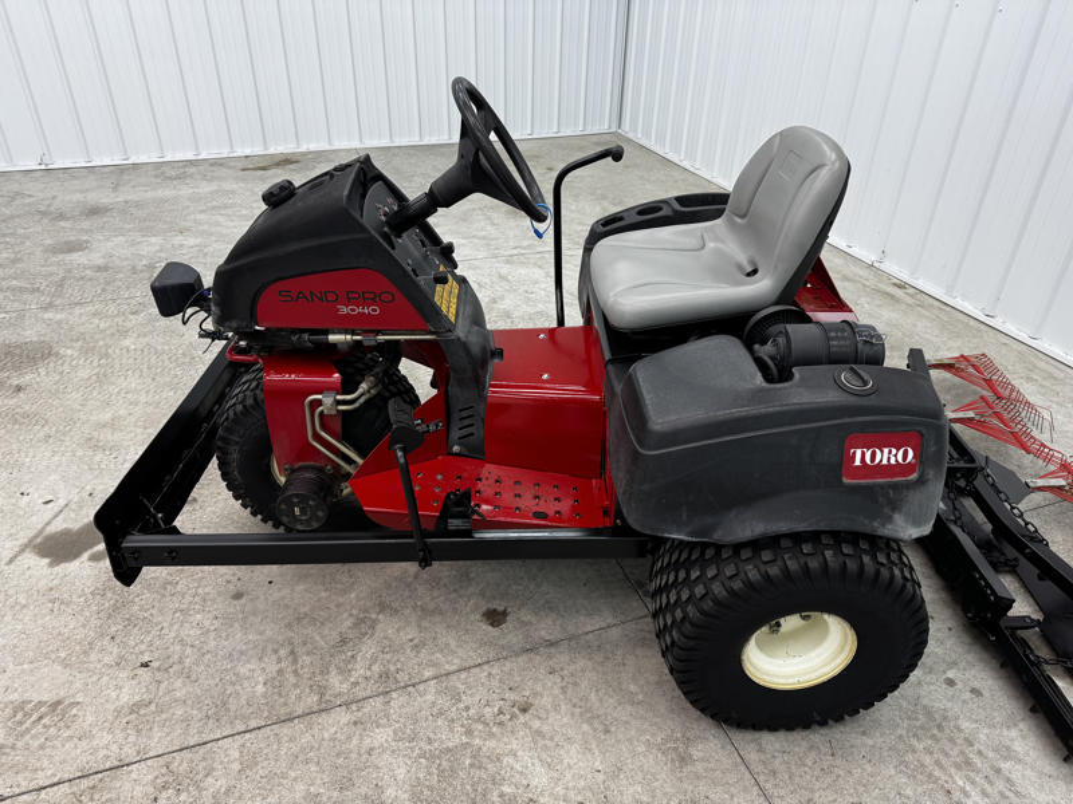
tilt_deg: -32.5
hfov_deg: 71.6
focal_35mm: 24
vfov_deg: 56.8
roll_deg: -2.4
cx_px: 536
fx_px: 744
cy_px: 402
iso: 100
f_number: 1.78
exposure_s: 1/120
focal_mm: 6.76
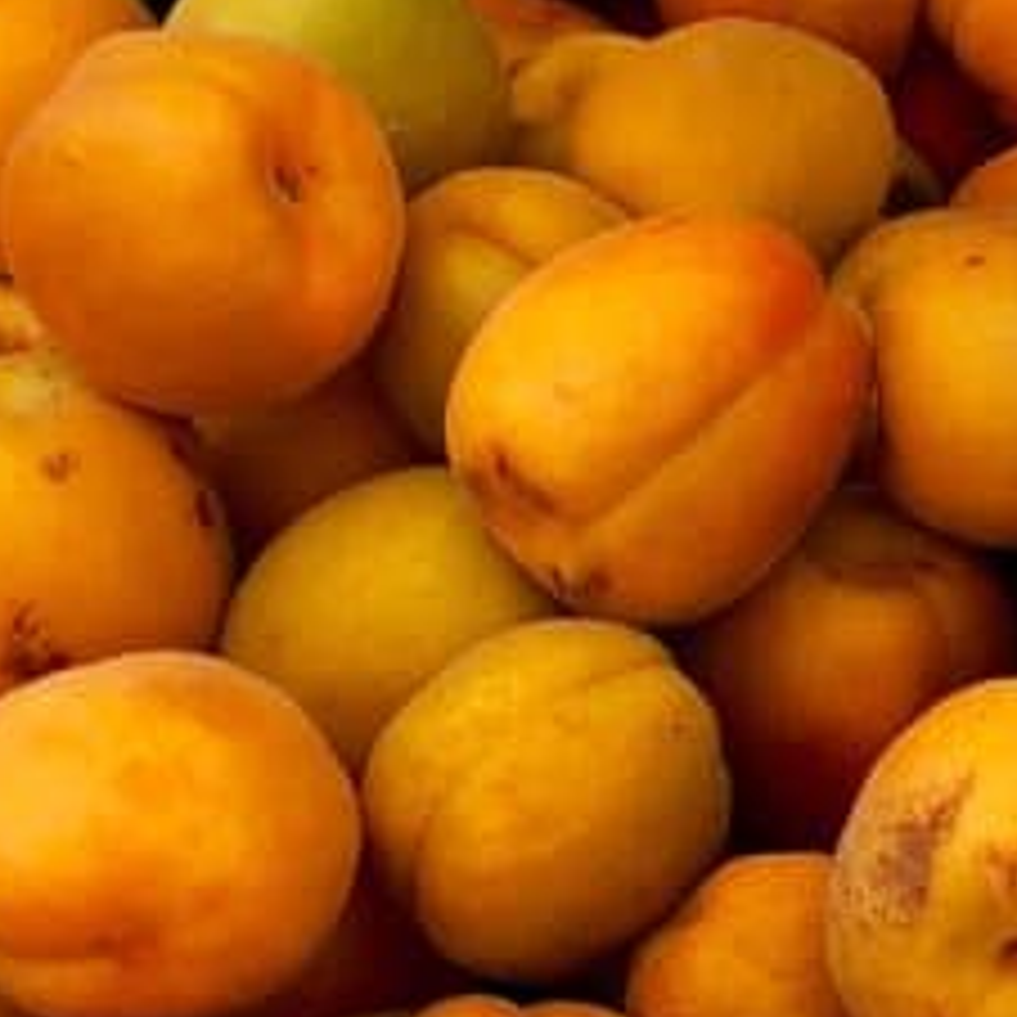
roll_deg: -0.9
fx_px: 3723
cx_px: 1022
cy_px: 814
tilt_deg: -44.5
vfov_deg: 15.5
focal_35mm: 112
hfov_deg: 15.3
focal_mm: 4
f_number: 1.8
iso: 20
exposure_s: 1/410
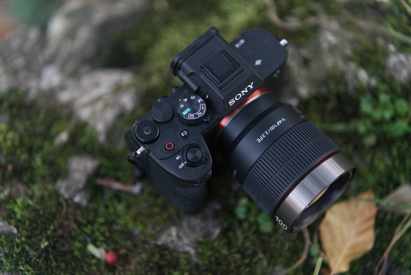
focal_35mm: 85
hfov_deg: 23.9
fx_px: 971
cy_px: 138
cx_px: 206
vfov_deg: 16.1
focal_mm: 85
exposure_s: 1/160
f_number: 1.4
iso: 320
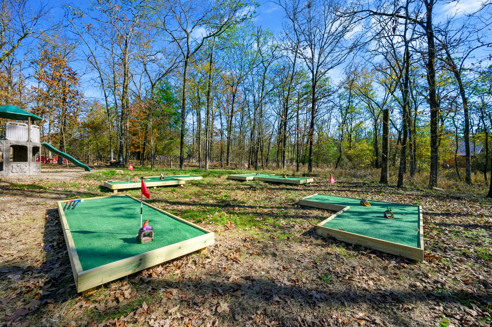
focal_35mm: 14
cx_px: 246
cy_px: 164
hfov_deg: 104.3
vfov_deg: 81.1
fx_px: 191
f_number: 8
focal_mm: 14
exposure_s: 1/640
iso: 320
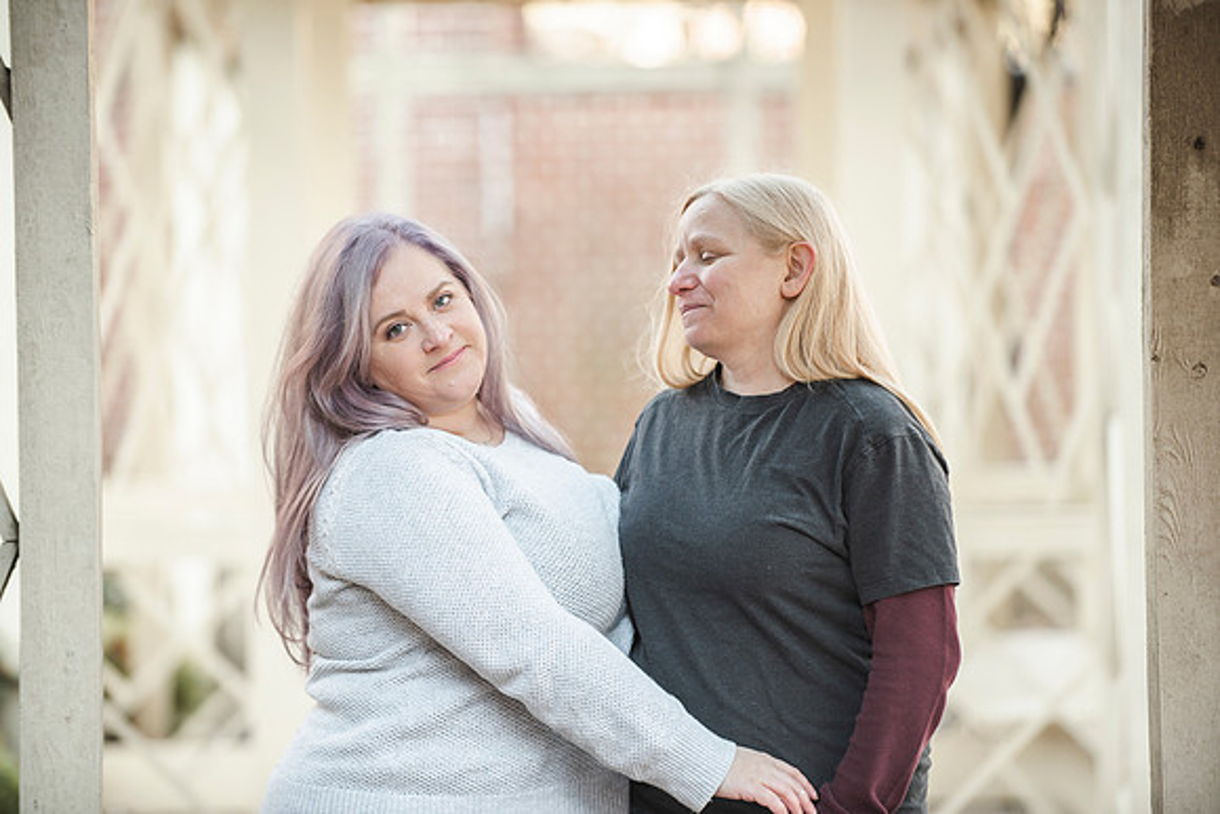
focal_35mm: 162
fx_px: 5504
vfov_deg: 8.5
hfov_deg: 12.6
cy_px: 388
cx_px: 606
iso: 400
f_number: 2.8
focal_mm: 155
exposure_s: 1/160
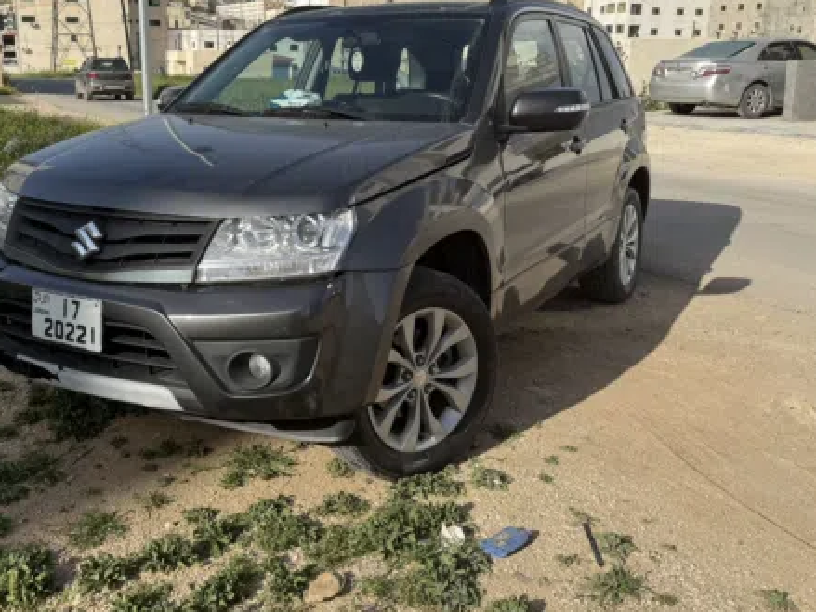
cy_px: 231
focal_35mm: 35
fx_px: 825
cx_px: 309
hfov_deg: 52.1
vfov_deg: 40.4
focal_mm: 6.76
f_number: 1.78
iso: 80
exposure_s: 1/5319
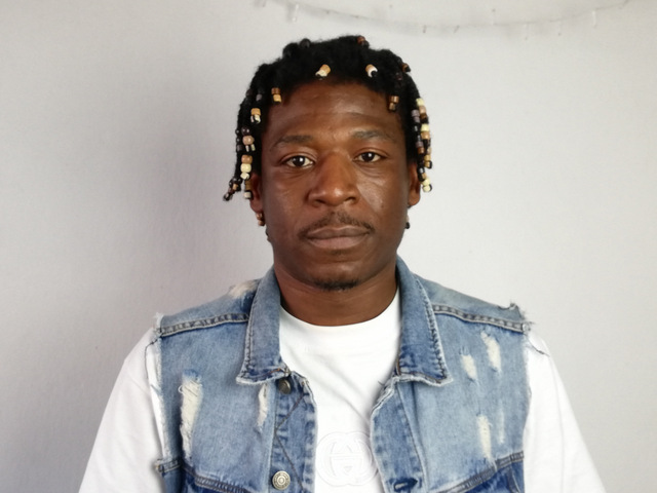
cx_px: 328
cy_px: 246
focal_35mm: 40
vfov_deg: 36.0
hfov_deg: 46.8
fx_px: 759
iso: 200
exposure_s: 1/50
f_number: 2.2
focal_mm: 3.81
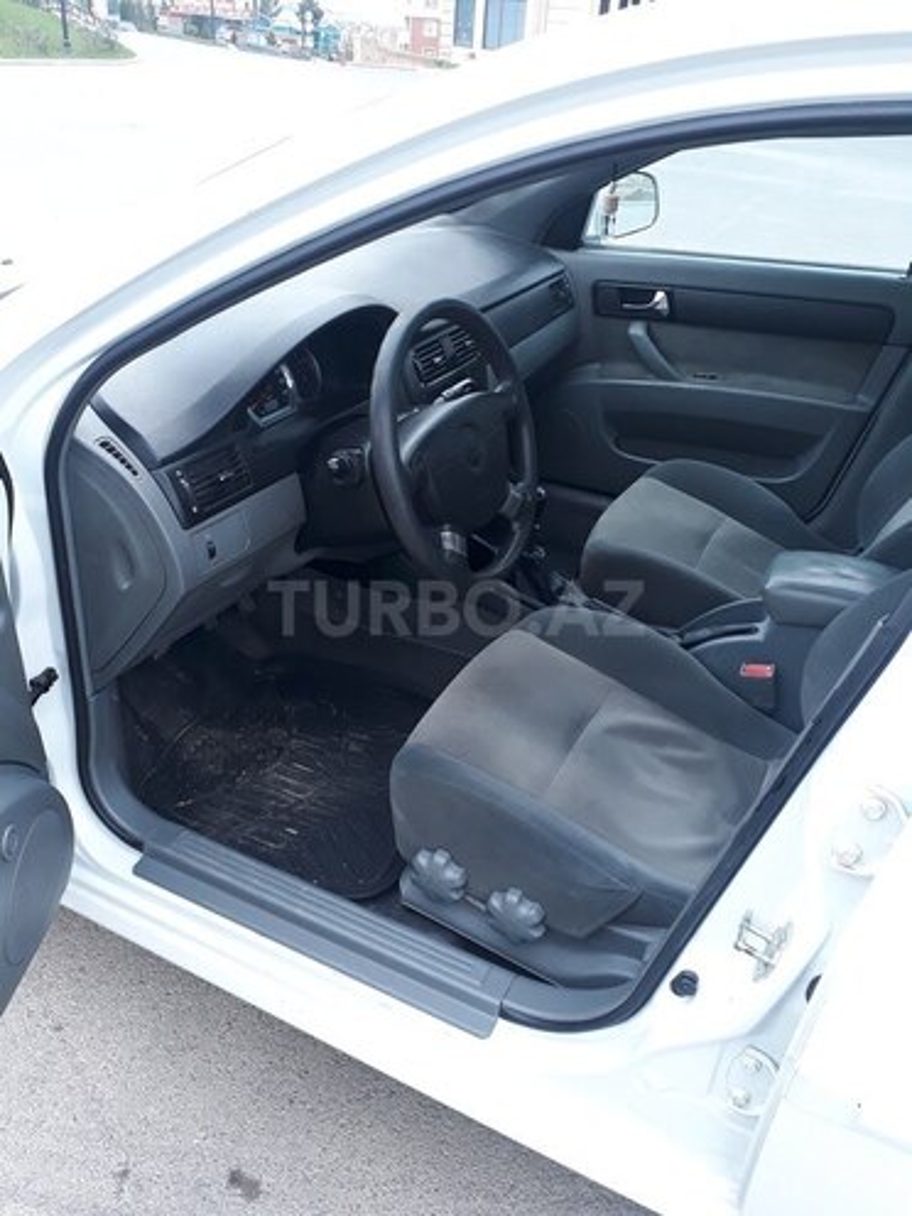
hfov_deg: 51.4
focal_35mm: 27
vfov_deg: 65.3
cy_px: 608
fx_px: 948
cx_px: 456
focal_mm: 3.6
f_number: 1.9
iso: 64
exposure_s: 1/100
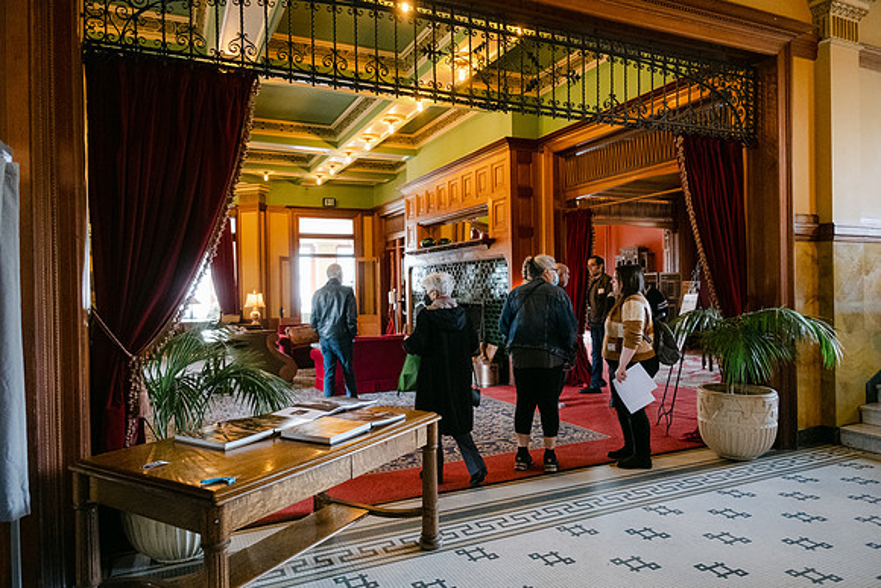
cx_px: 440
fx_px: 587
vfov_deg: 53.2
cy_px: 294
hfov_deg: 73.7
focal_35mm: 24
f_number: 2.8
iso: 5000
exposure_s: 1/125
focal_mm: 16
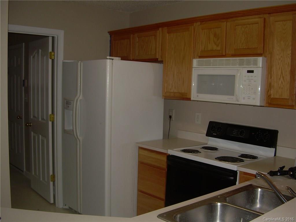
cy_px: 111
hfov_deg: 49.0
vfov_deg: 37.7
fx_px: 325
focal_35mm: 38
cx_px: 148
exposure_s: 1/60
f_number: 2.8
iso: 50
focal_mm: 6.3
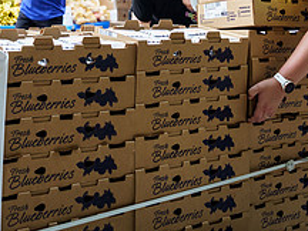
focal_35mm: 62
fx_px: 552
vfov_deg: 22.0
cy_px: -41
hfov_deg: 31.1
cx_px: 114
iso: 1250
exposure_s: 1/800
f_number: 2.8
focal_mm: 24
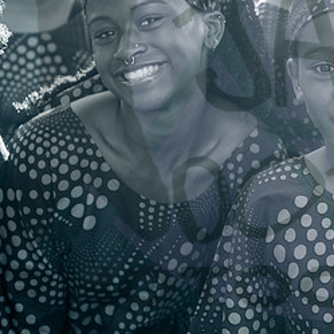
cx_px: 374
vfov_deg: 14.6
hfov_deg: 14.3
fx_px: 1299
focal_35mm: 119
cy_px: 58
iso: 1000
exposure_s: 1/400
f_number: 4
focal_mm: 40
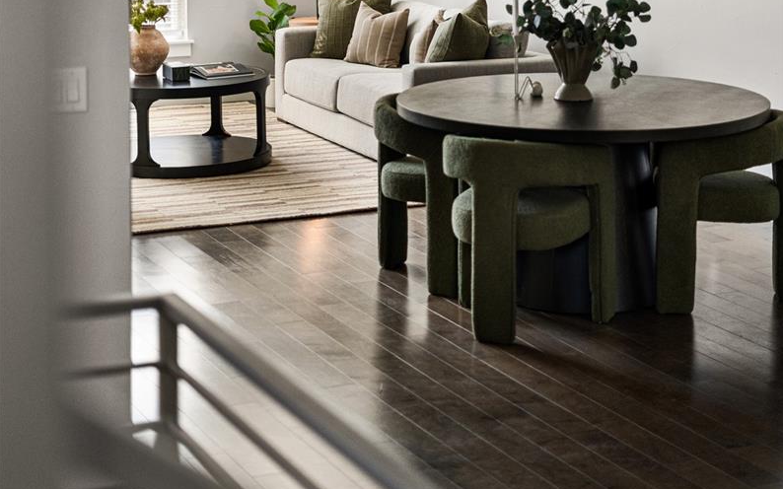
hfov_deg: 26.8
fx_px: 1643
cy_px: -3
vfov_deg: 16.6
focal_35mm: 77
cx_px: 392
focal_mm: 50
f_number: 1.8
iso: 1250
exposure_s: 1/200
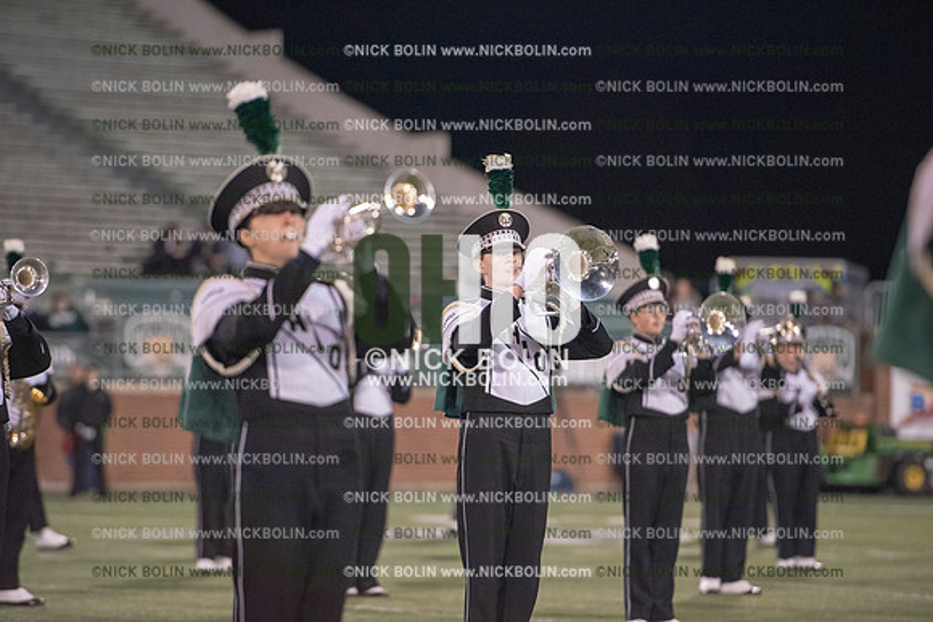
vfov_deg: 6.9
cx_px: 466
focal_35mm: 200
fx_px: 5184
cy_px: 311
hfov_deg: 10.3
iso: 5000
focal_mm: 200
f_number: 3.2
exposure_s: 1/1250
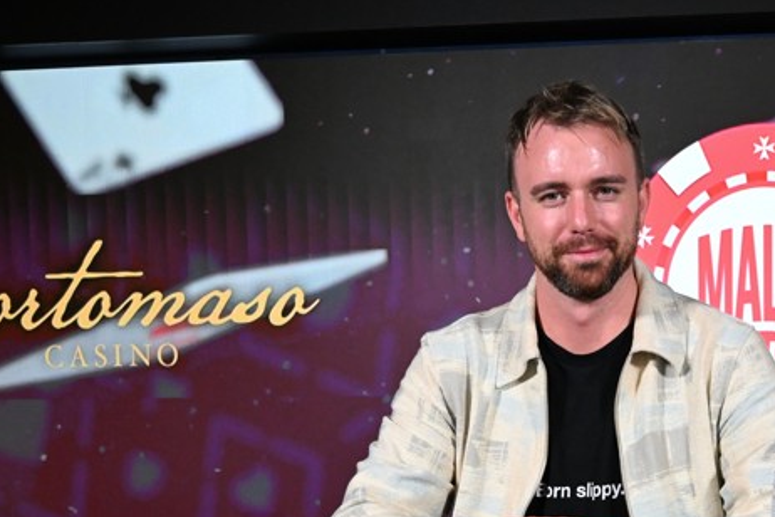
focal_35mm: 53
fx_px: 1147
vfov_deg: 24.8
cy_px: 442
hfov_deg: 36.1
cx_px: 616
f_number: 3.5
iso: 4000
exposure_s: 1/500
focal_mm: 20.5
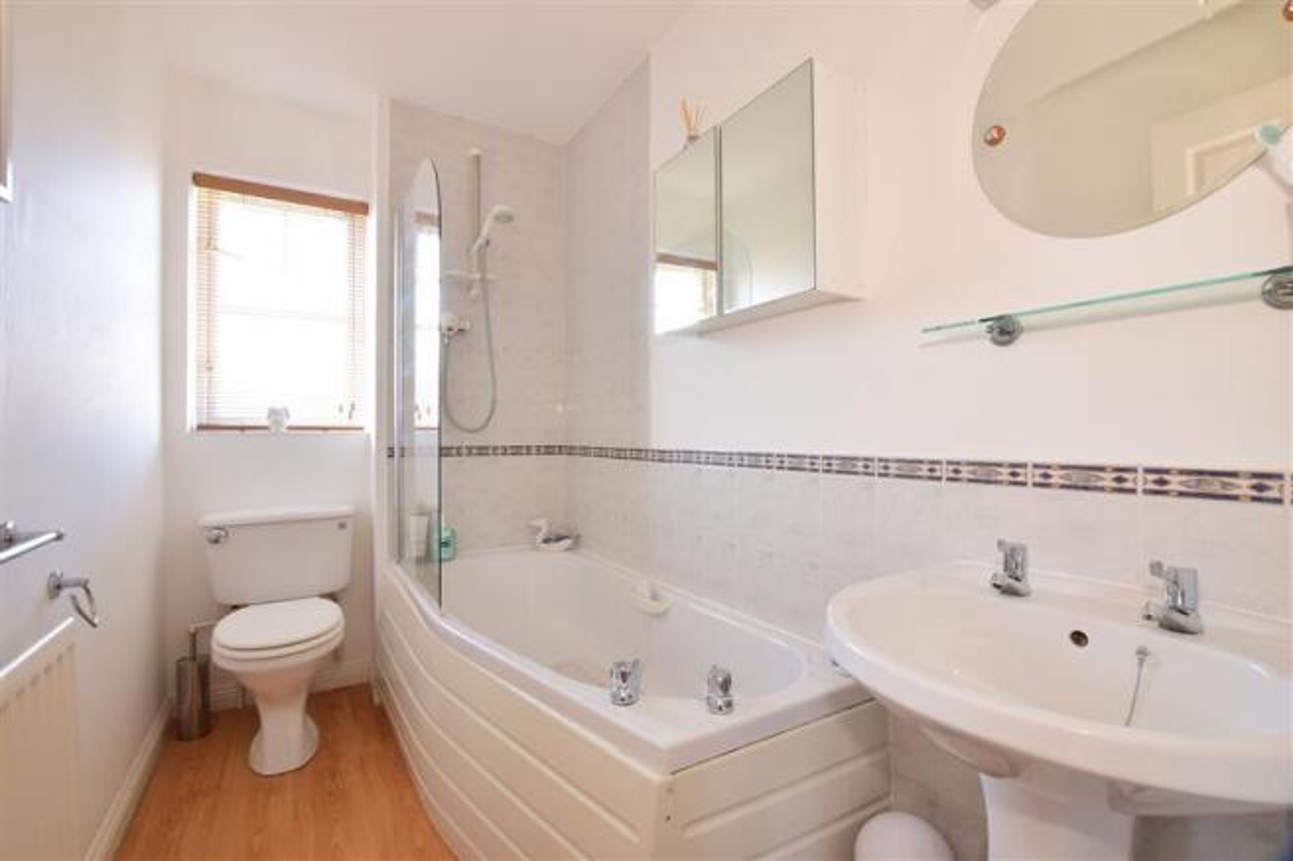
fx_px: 539
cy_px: 430
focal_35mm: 15
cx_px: 646
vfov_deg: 77.3
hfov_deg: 100.4
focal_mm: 10
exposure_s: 1/3
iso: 400
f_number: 18
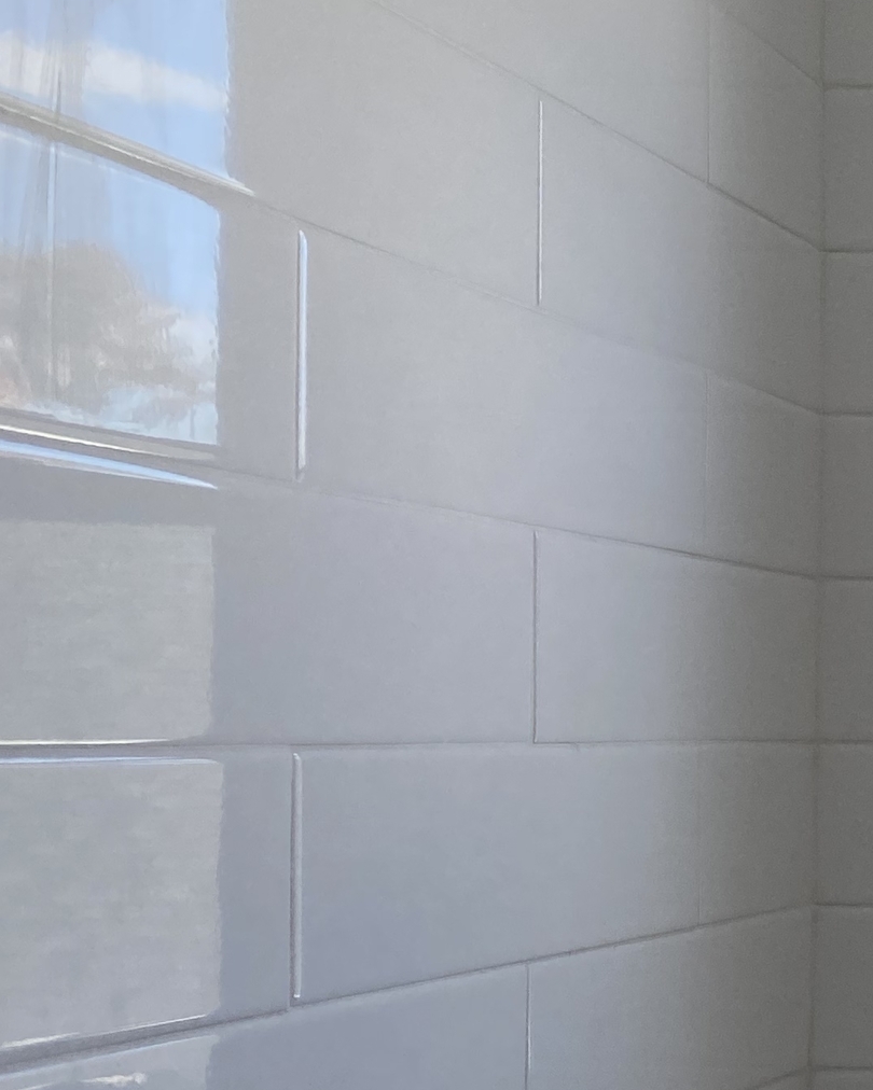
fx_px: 2486
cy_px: 781
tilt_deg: -0.7
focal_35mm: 77
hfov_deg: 16.4
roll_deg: -0.7
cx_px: 1612
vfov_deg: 24.5
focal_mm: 4.25
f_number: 1.8
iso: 32
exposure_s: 1/711
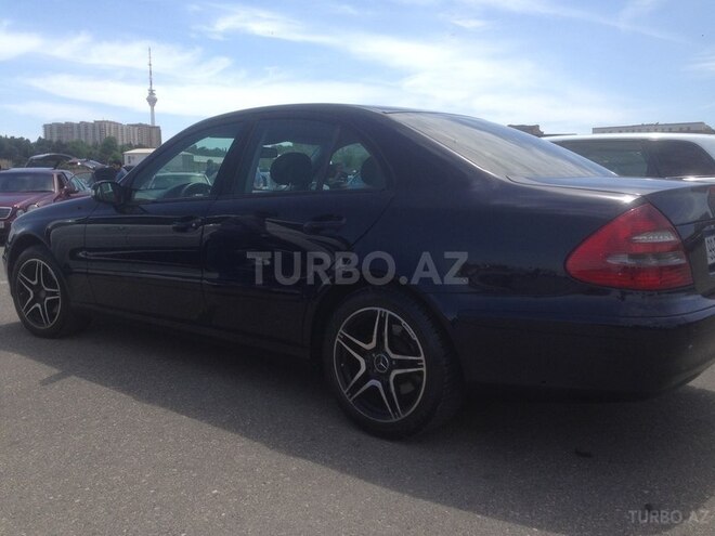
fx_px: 682
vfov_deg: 42.9
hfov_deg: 55.4
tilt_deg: -7.5
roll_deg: +0.3
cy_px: 268
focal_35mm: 33
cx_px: 358
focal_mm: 4.12
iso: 50
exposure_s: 1/1178
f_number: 2.4
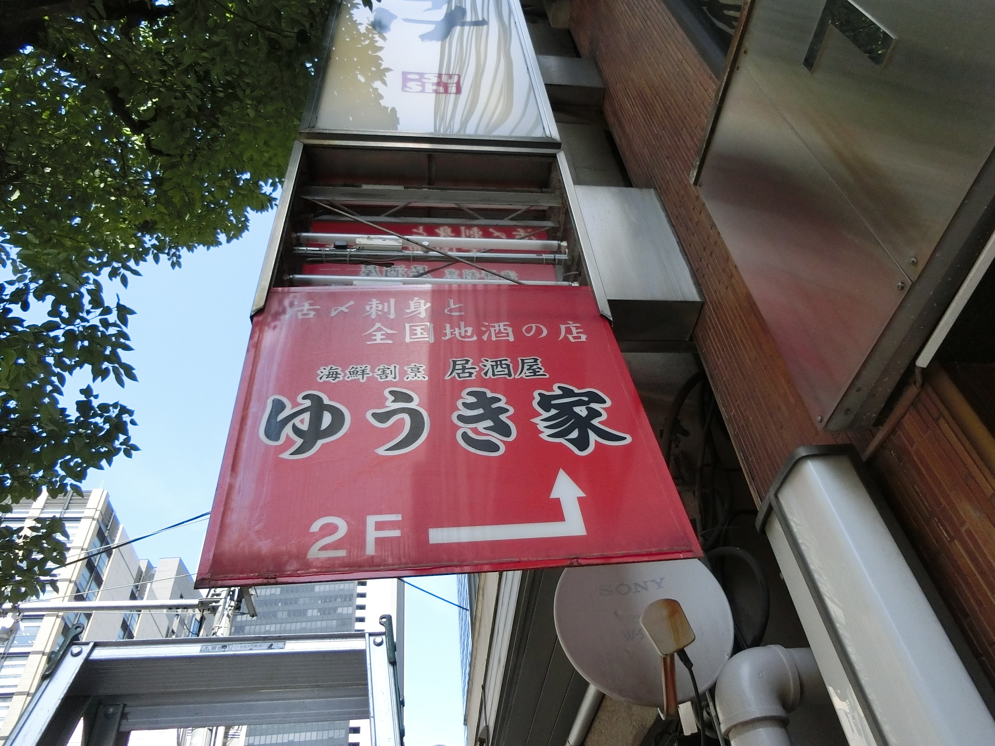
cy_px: 373
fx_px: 719
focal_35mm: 25
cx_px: 498
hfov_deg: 69.4
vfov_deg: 54.9
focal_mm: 4.5
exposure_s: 1/1000
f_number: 3.5
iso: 320
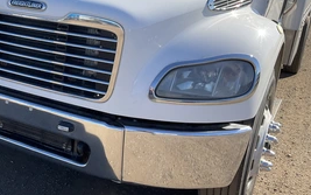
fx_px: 390
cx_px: 82
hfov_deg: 42.3
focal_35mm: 46
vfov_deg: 28.0
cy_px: 84
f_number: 1.8
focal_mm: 3
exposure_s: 1/770
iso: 25
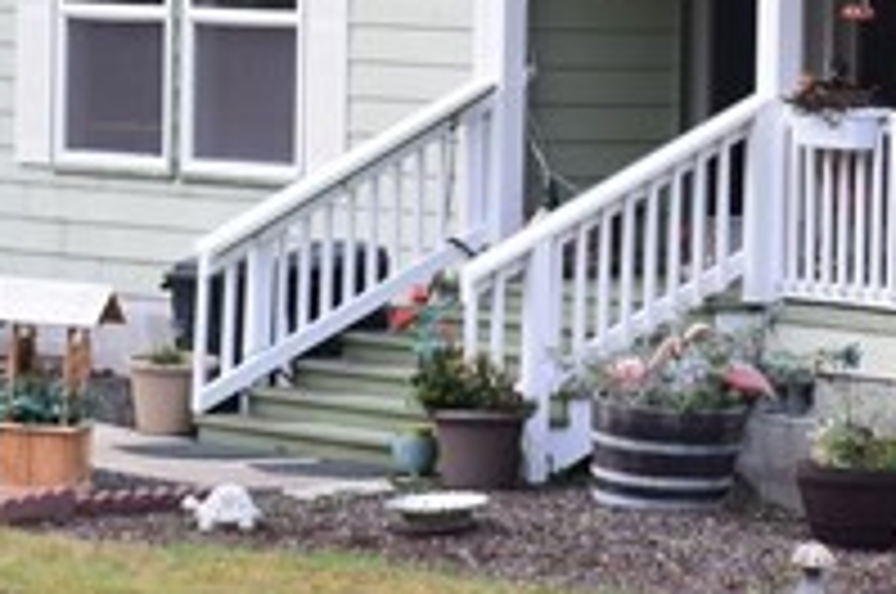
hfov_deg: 6.1
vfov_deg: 4.2
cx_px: 1747
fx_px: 8150
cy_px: -130
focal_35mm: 328
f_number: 8
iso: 400
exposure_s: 1/80
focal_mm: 40
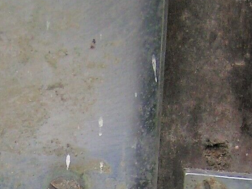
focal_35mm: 133
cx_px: 30
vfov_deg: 10.6
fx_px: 969
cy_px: 310
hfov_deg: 14.7
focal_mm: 5.8
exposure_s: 1/500
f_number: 2.8
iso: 50
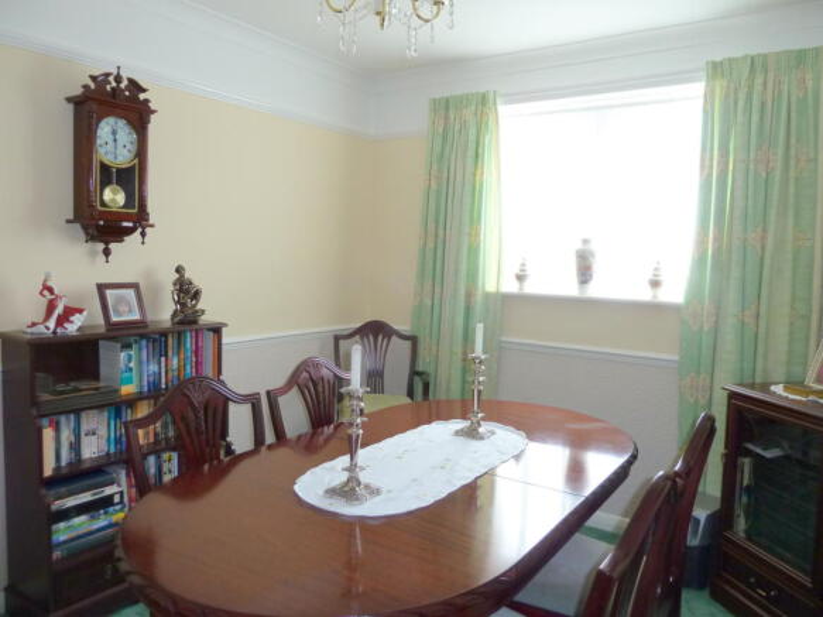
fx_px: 594
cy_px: 308
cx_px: 412
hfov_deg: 69.4
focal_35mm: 25
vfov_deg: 54.9
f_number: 3.3
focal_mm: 4.1
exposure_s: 1/30
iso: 125
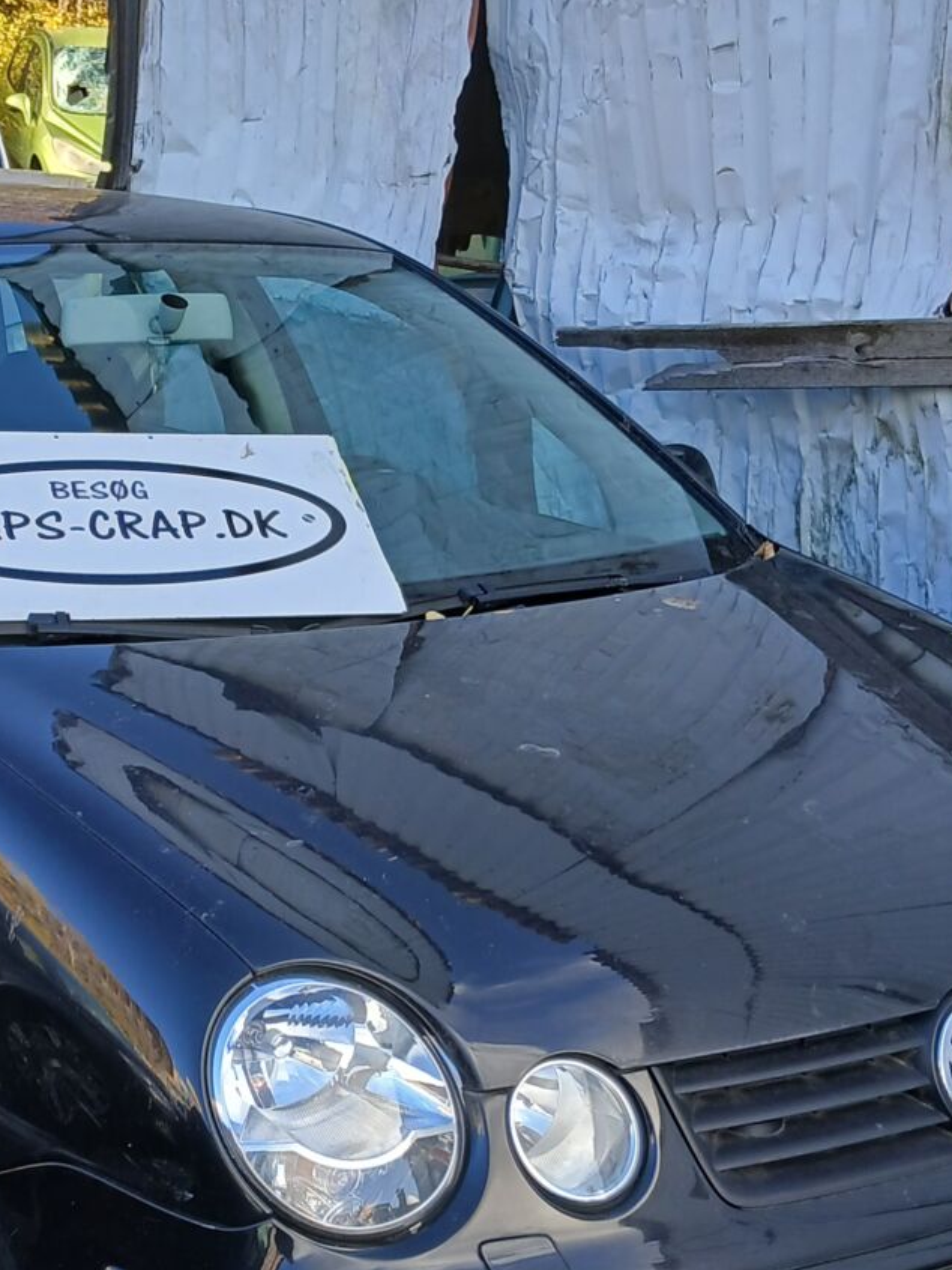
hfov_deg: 23.1
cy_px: 767
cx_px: 275
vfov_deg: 30.6
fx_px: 2310
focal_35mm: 63
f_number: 1.8
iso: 25
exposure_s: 1/100
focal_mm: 3.98
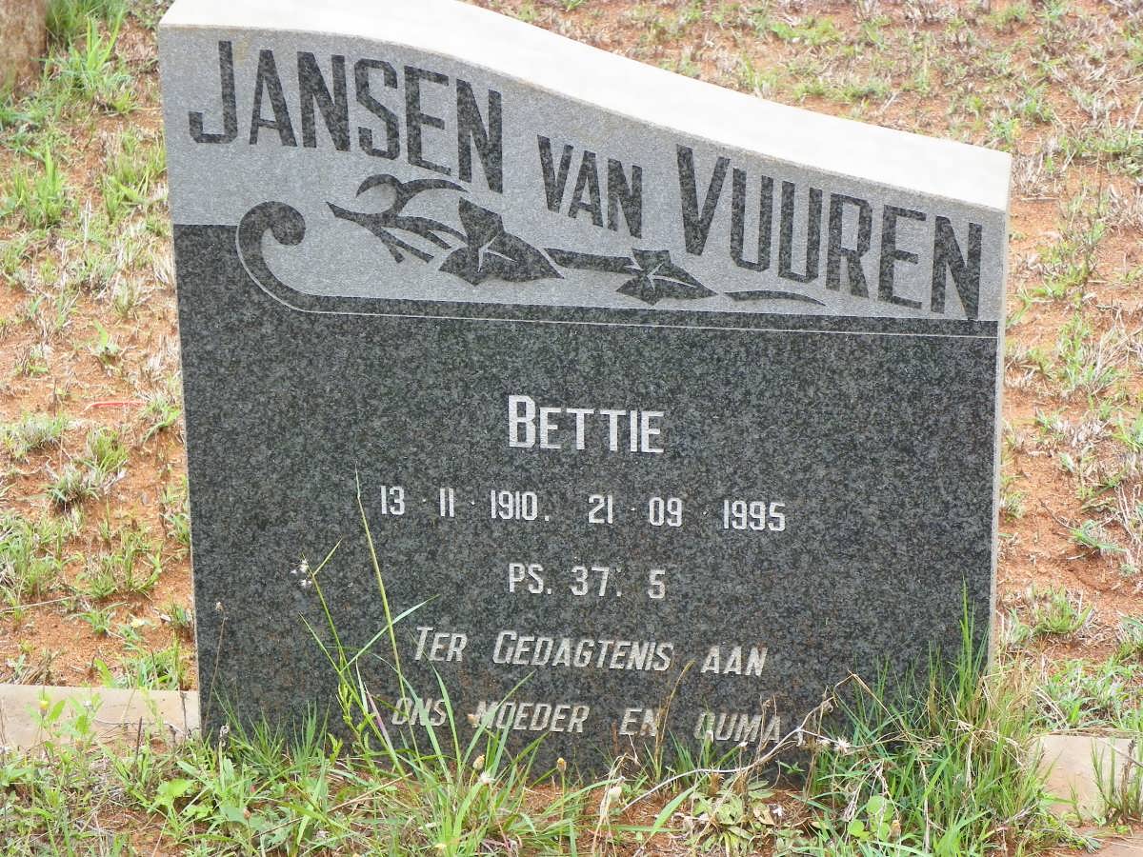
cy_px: 428
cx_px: 572
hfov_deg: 16.8
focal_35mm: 117
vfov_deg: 12.7
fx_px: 3863
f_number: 4
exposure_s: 1/125
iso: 64
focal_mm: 20.8
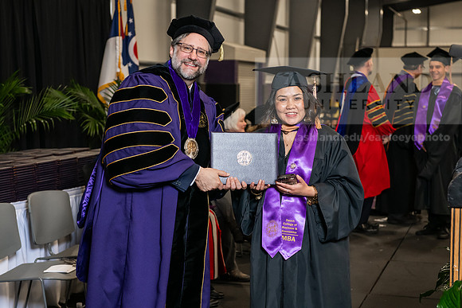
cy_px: 154
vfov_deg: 19.5
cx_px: 231
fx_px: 899
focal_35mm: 70
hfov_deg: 28.8
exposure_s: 1/200
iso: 2000
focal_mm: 70
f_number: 5
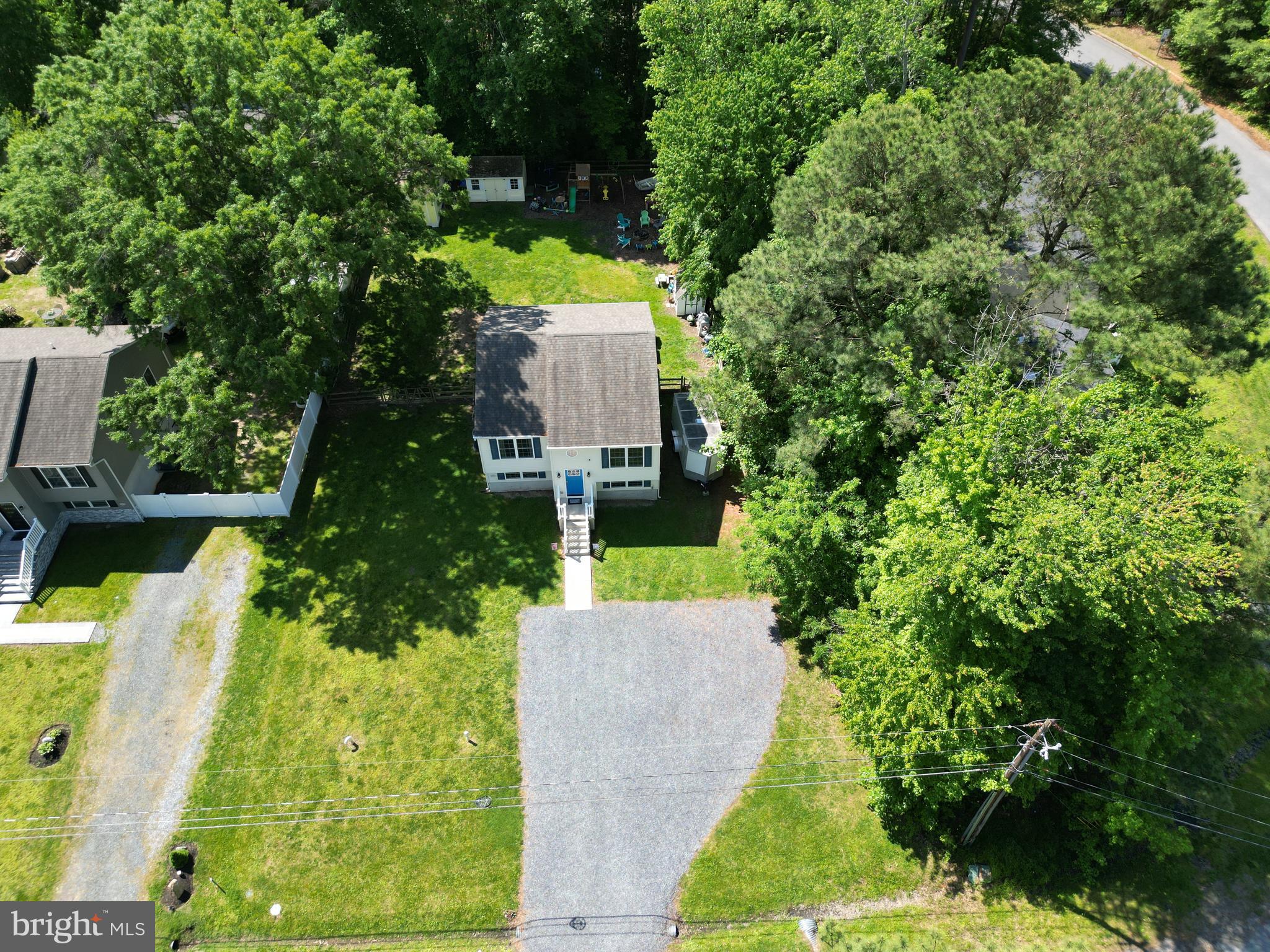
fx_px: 881
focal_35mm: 24
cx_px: 635
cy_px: 476
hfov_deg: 71.6
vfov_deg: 56.8
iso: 100
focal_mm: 6.72
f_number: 1.7
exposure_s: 1/1000
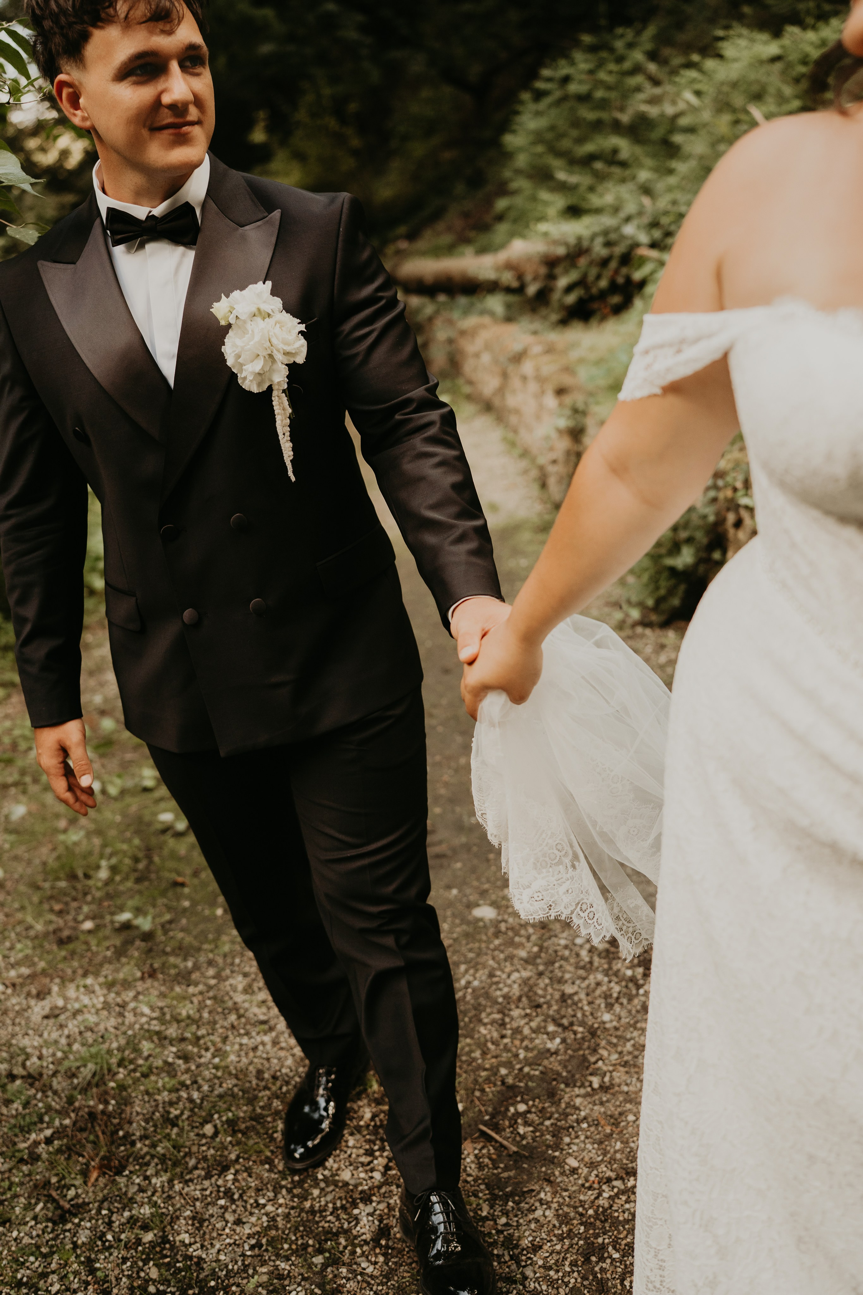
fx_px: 1258
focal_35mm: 35
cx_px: 432
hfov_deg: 37.9
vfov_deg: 54.4
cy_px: 648
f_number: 2.2
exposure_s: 1/1250
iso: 640
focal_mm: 35
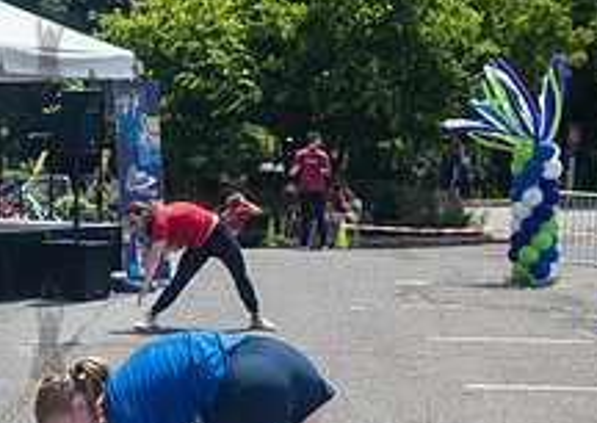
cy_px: 296
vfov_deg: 13.3
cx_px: 126
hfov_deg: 18.6
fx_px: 1809
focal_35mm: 107
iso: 200
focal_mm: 35
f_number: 4
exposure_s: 1/2000
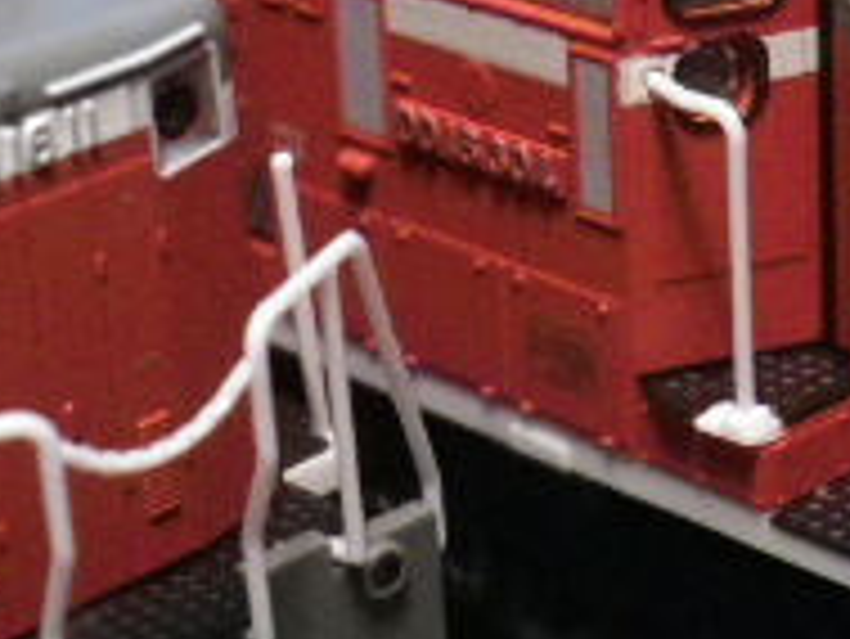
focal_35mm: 139
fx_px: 3415
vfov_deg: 10.7
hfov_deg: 14.2
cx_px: 396
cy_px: 207
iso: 640
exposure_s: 1/50
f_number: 3.9
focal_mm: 7.3
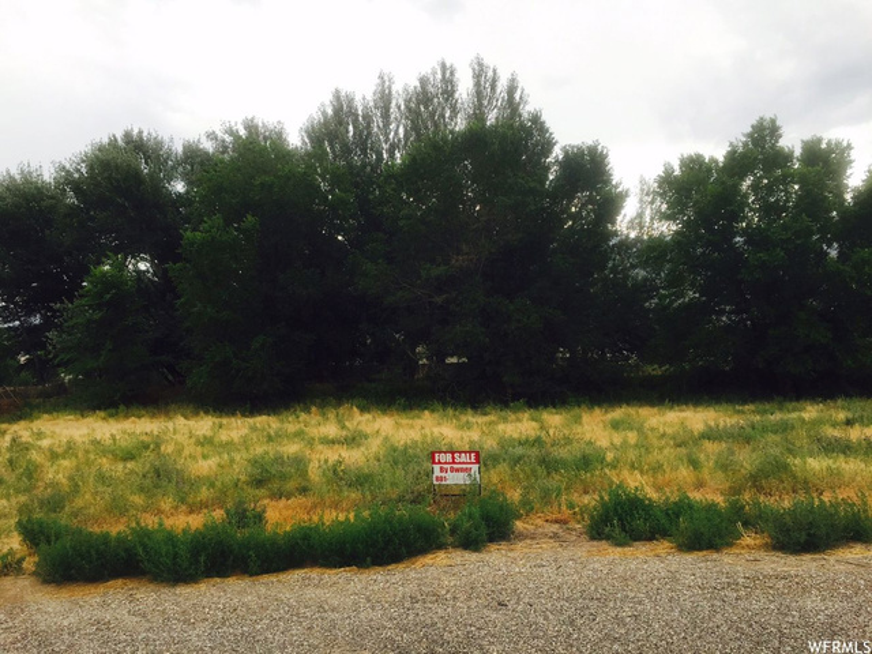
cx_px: 436
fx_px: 731
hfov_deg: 61.7
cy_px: 327
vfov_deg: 48.2
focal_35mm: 29
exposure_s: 1/181
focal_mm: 4.15
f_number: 2.2
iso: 32
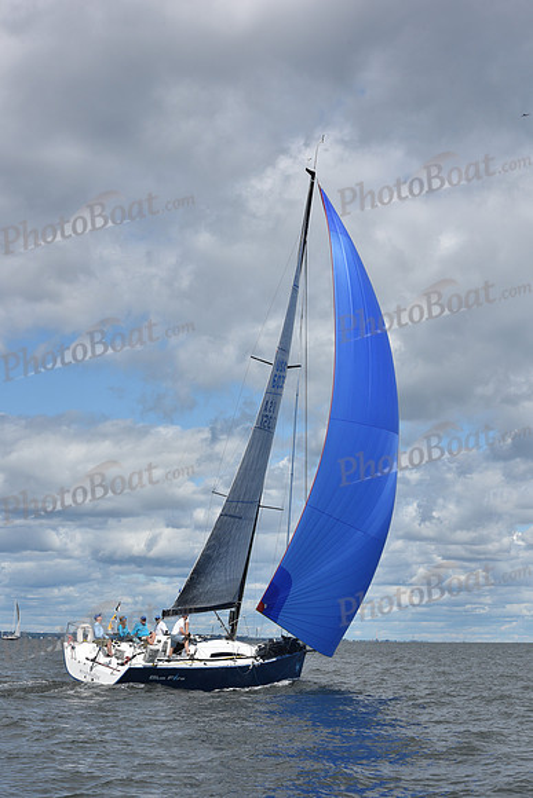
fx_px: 1554
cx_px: 266
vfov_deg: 28.8
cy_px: 399
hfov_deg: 19.5
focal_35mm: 70
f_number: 11
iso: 250
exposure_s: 1/800
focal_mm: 70
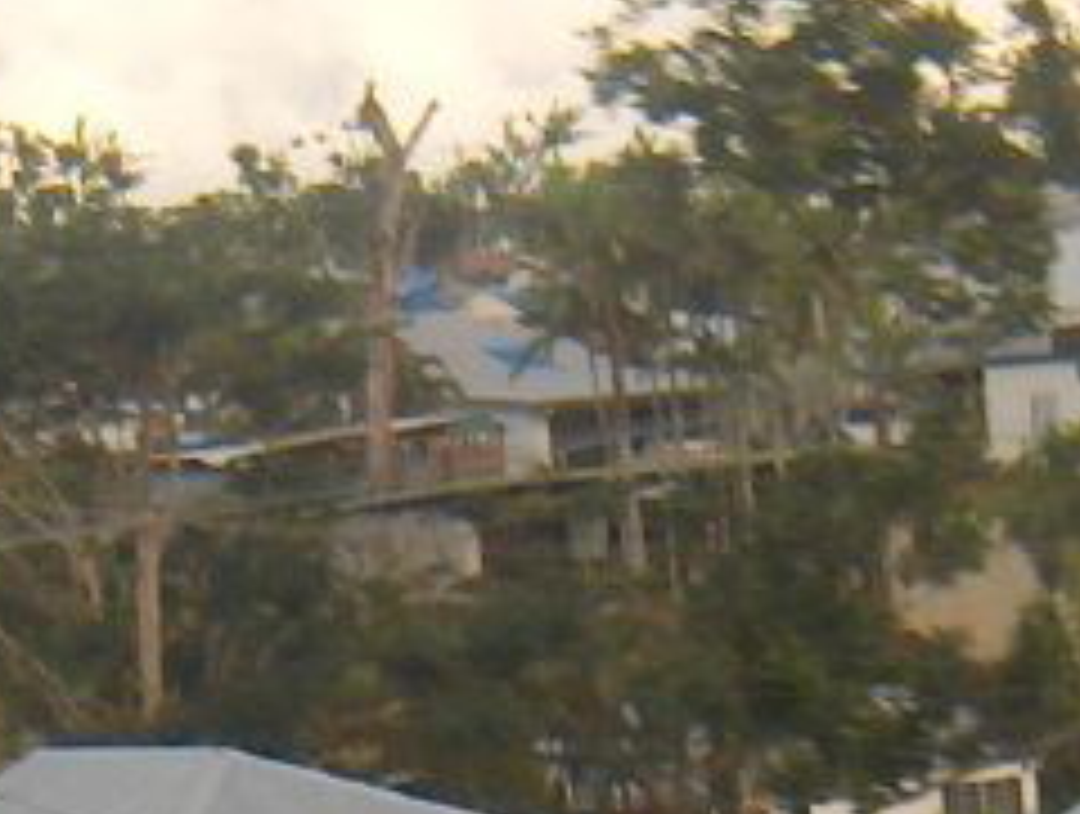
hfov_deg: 7.6
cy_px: 1174
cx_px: 364
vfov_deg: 5.7
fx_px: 8128
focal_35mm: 260
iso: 100
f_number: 2.8
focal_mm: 8
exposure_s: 1/299
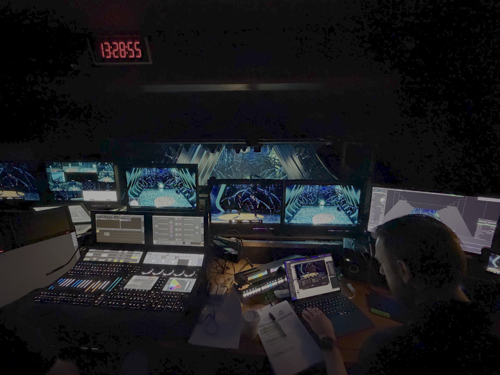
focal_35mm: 14
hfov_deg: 102.1
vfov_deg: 85.7
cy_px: 188
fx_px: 202
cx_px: 250
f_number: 2.2
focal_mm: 2.22
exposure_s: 1/33
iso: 1250
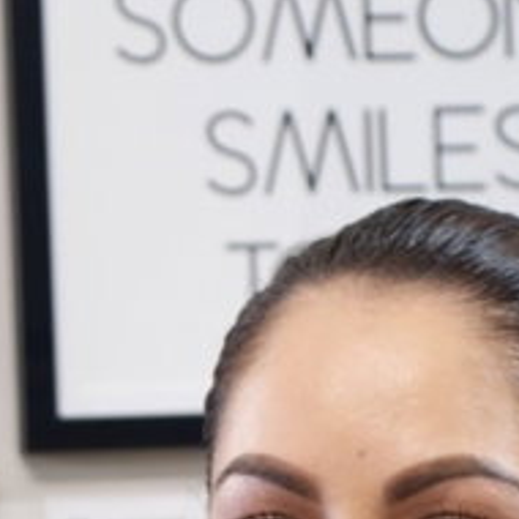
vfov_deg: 8.0
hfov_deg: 8.1
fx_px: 3630
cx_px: -96
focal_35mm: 214
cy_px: 751
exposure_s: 1/10
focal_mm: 56
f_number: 5
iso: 320
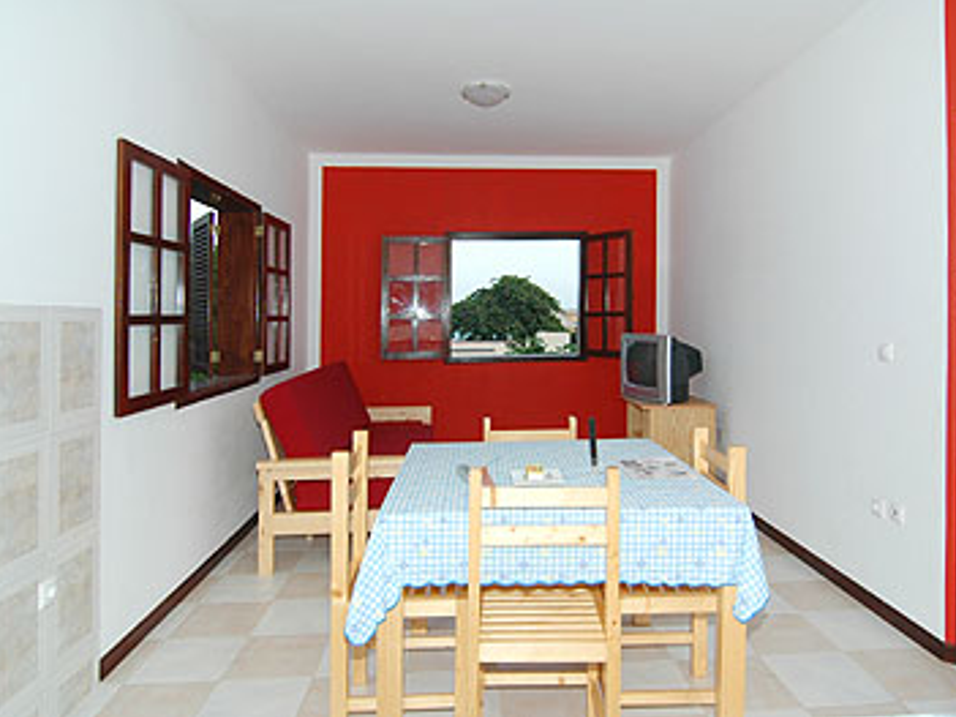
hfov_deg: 73.9
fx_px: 635
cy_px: 357
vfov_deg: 58.9
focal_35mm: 23
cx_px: 493
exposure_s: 1/125
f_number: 5.6
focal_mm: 14
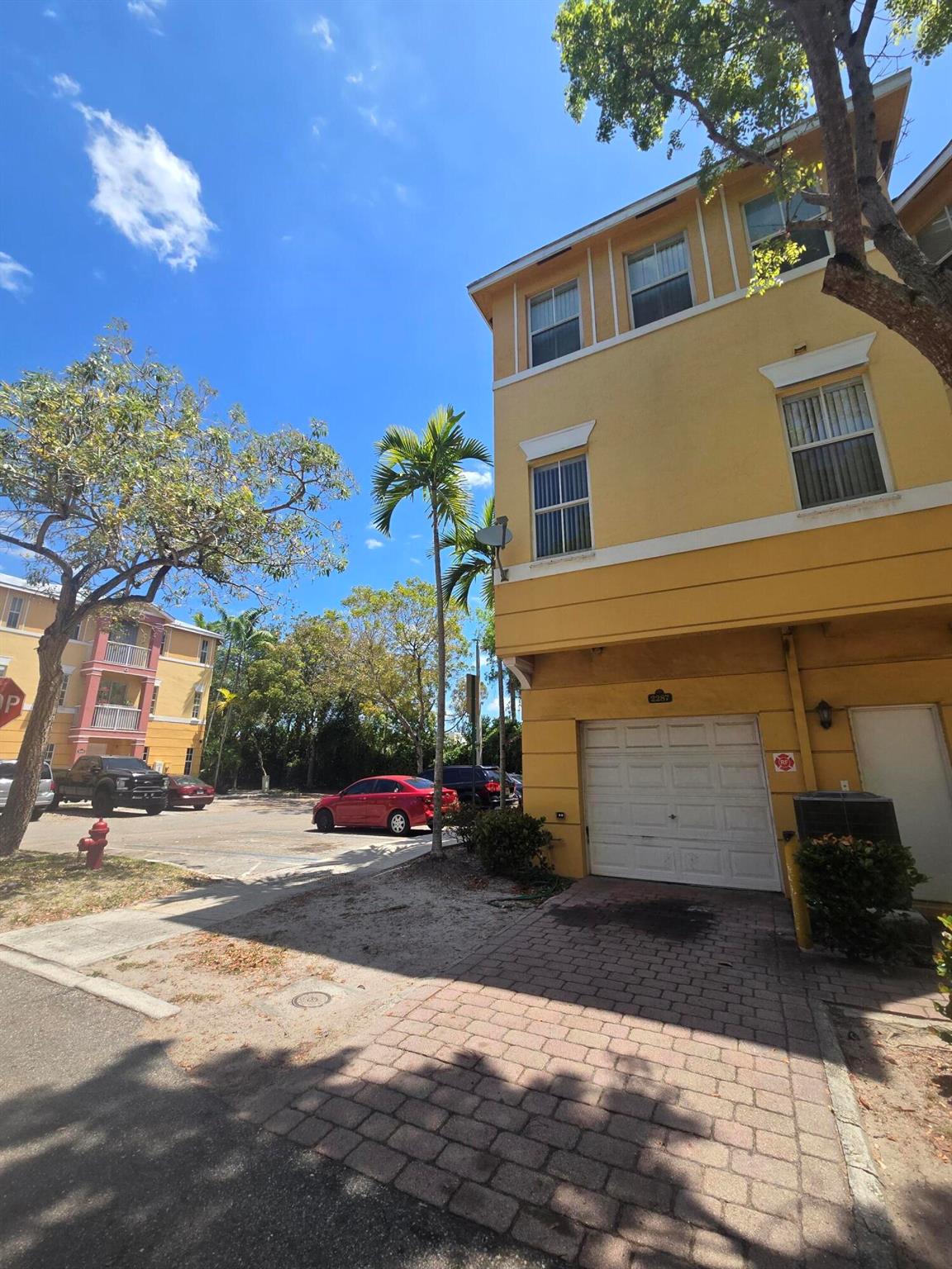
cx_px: 476
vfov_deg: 106.2
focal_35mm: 13
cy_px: 634
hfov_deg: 89.9
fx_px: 477
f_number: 2.2
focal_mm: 2.2
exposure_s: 1/1606
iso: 50
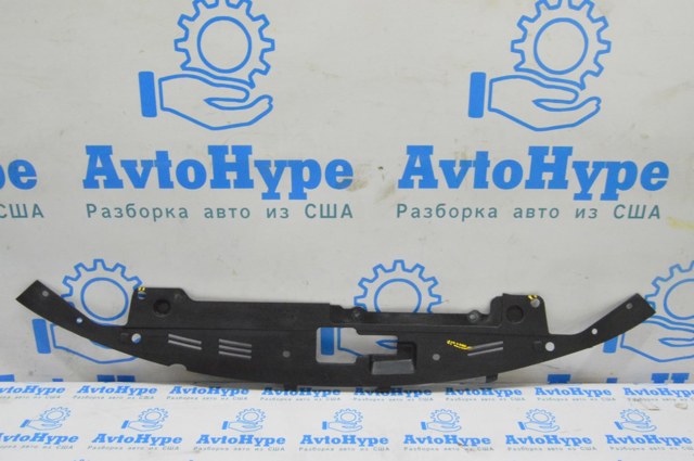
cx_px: 347
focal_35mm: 33
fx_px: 635
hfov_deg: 57.3
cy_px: 230
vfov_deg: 39.9
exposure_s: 1/20
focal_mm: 22
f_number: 20
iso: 6400
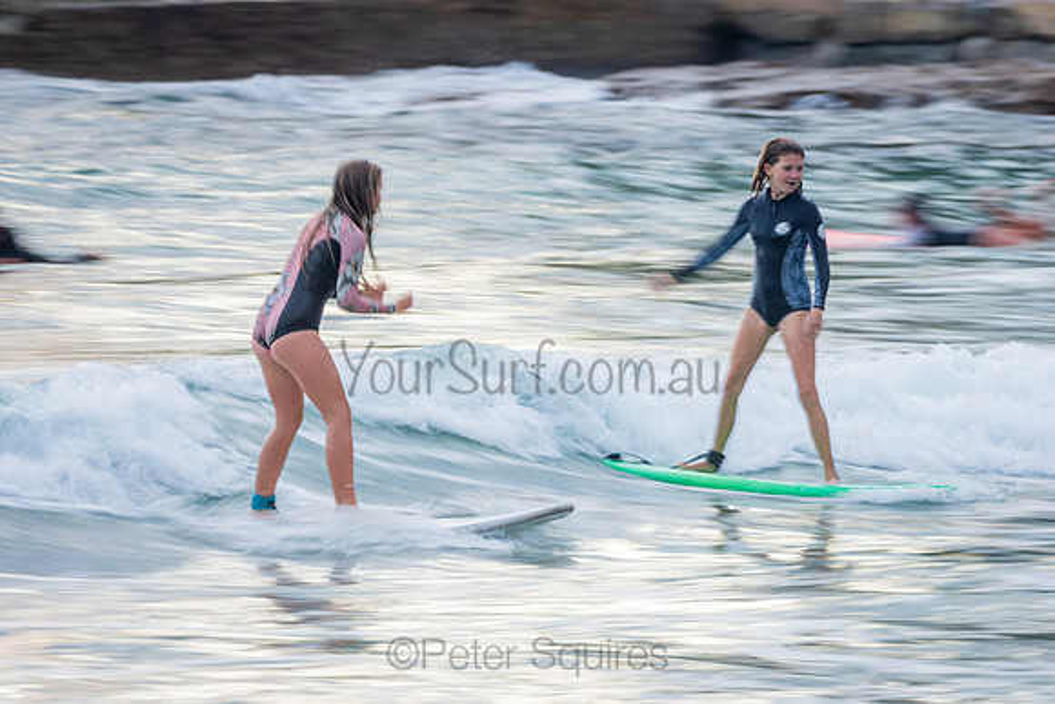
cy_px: 400
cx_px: 378
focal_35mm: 642
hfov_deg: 3.2
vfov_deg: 2.1
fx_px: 18810
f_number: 11
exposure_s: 1/20
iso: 31
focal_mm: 500
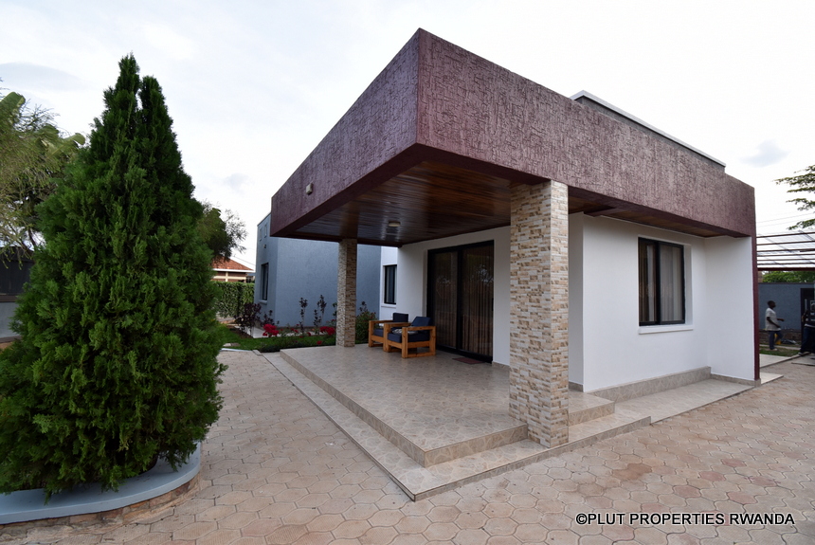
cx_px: 408
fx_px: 340
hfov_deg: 100.3
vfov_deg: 77.4
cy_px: 272
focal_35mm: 15
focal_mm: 10
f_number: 8
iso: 100
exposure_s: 1/13
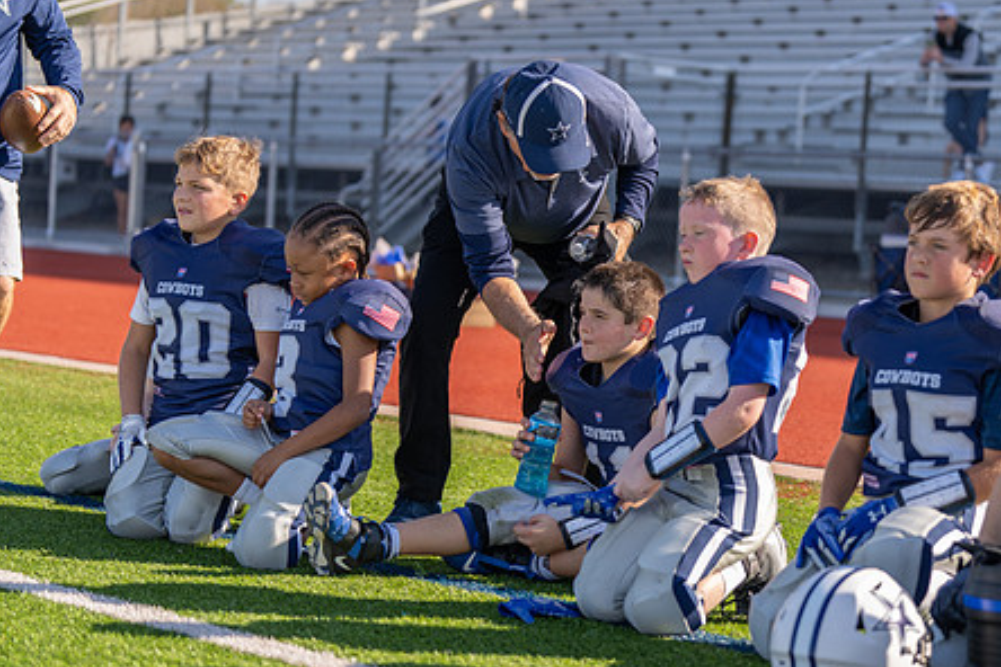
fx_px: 2725
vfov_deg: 14.0
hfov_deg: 20.8
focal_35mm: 98
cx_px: 609
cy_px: 319
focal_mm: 75
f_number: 2.8
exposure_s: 1/800
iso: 100
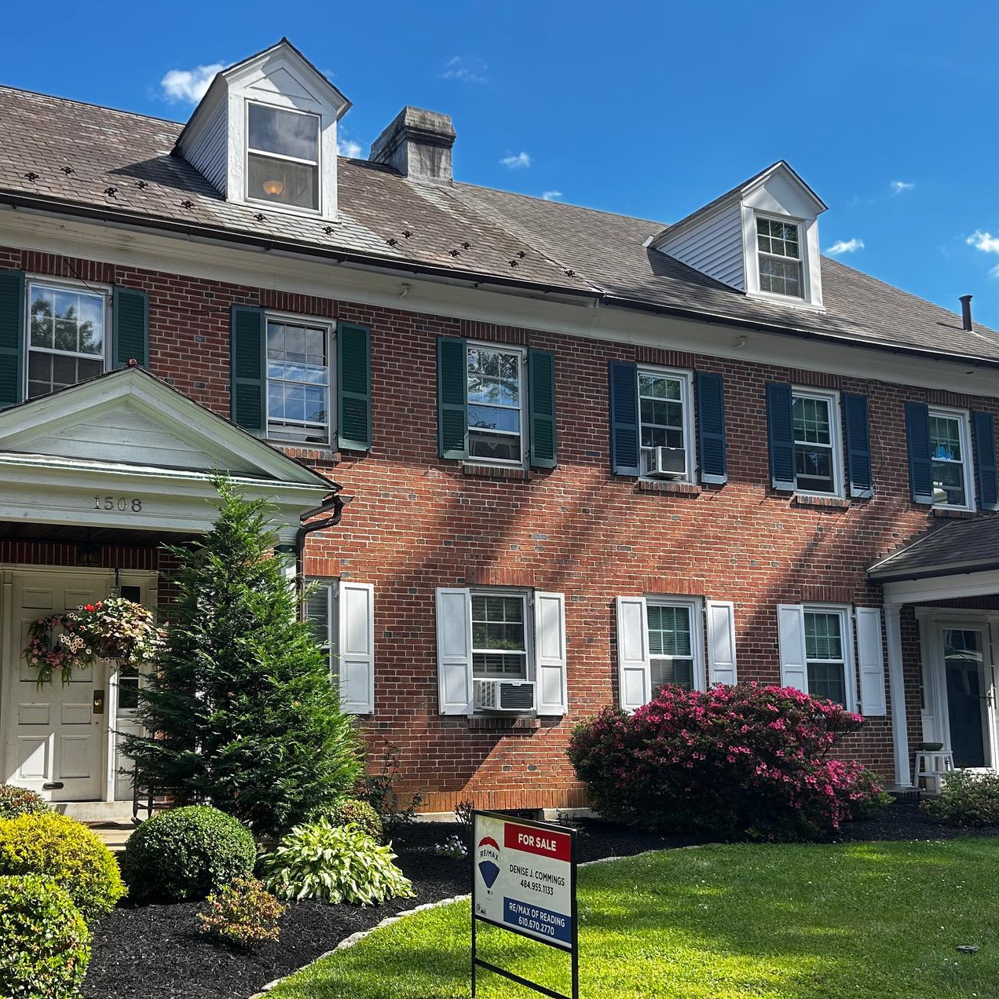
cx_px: 362
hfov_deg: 44.5
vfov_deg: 44.8
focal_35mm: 37
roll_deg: +0.9
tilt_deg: +7.4
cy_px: 574
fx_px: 1208
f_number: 1.5
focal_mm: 5.7
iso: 50
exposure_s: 1/940
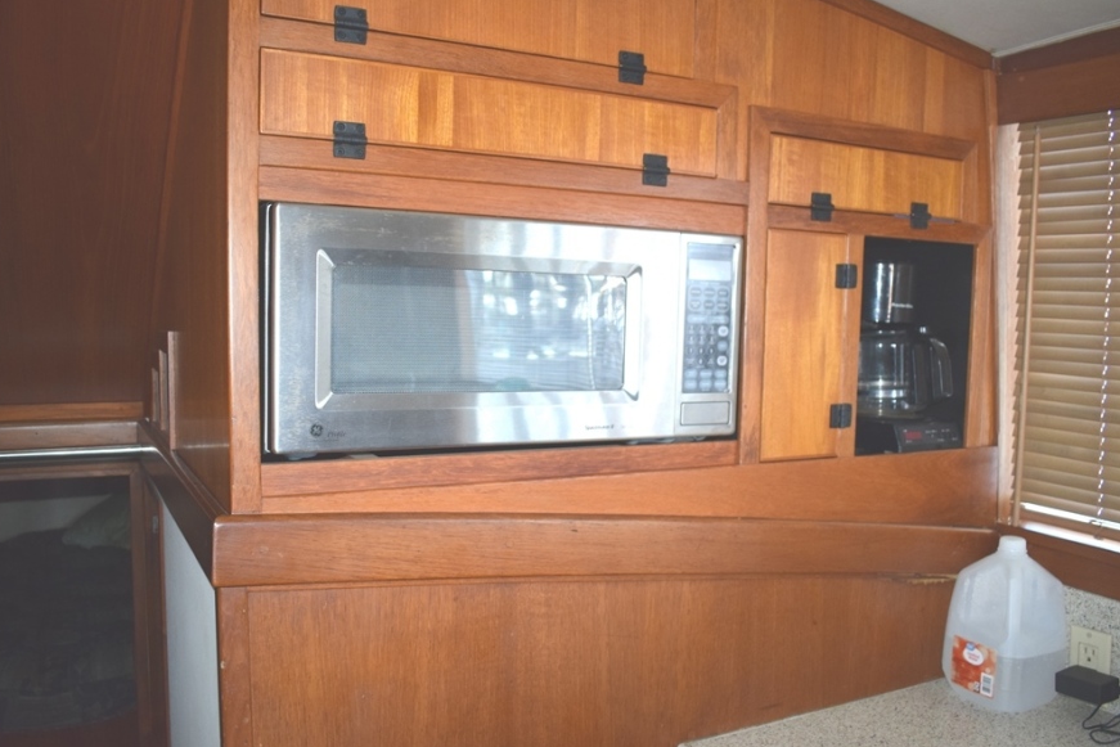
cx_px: 559
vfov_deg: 42.3
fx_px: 965
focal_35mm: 31
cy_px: 378
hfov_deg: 60.3
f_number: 3.5
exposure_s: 1/60
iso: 1400
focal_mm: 20
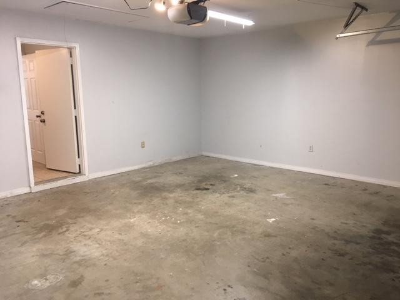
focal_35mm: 29
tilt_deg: -9.1
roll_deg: +1.8
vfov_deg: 48.2
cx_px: 200
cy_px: 150
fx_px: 335
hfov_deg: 61.7
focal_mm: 4.15
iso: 64
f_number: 2.2
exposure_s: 1/30
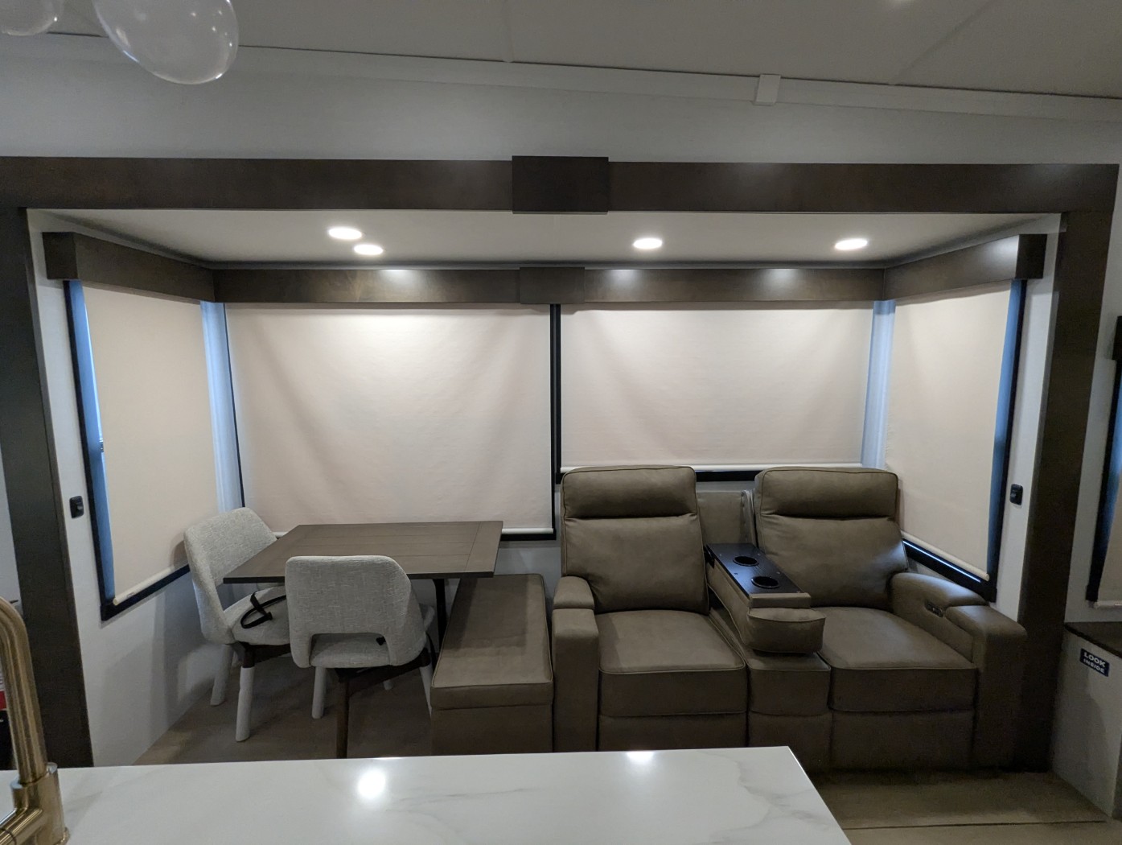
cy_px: 422
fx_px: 519
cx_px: 561
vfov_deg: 78.2
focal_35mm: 16
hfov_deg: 94.4
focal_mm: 2.35
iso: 405
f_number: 2.2
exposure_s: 1/142
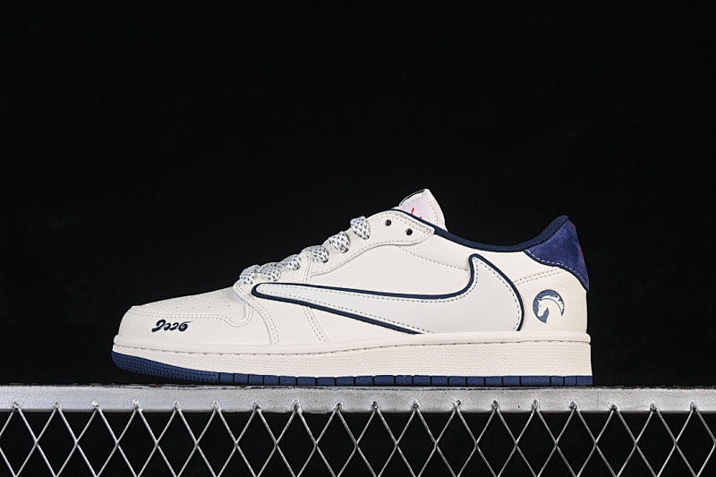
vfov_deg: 18.2
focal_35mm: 75
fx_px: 1491
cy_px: 238
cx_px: 358
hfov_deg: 27.0
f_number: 8
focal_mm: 50
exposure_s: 1/80
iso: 160
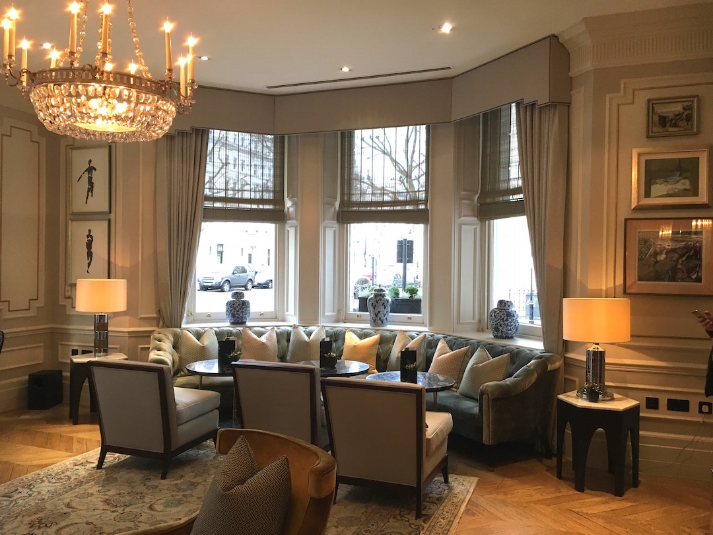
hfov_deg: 61.7
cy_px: 268
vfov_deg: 48.2
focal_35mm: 29
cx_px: 356
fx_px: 597
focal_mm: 4.15
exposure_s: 1/33
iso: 64
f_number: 2.2
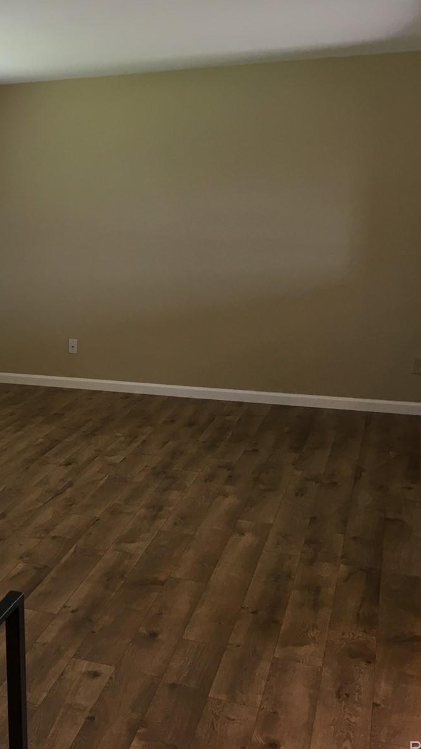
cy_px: 380
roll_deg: +2.3
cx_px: 3
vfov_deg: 47.4
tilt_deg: -13.1
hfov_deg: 26.3
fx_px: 854
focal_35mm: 43
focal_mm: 4.15
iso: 64
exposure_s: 1/30
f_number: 2.2
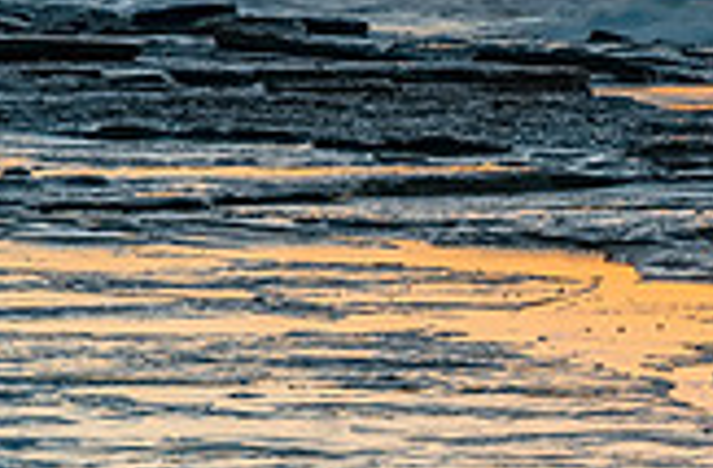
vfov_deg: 4.5
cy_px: 242
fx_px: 5953
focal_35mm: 302
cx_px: 1124
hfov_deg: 6.7
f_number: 10
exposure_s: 1/15
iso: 50
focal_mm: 56
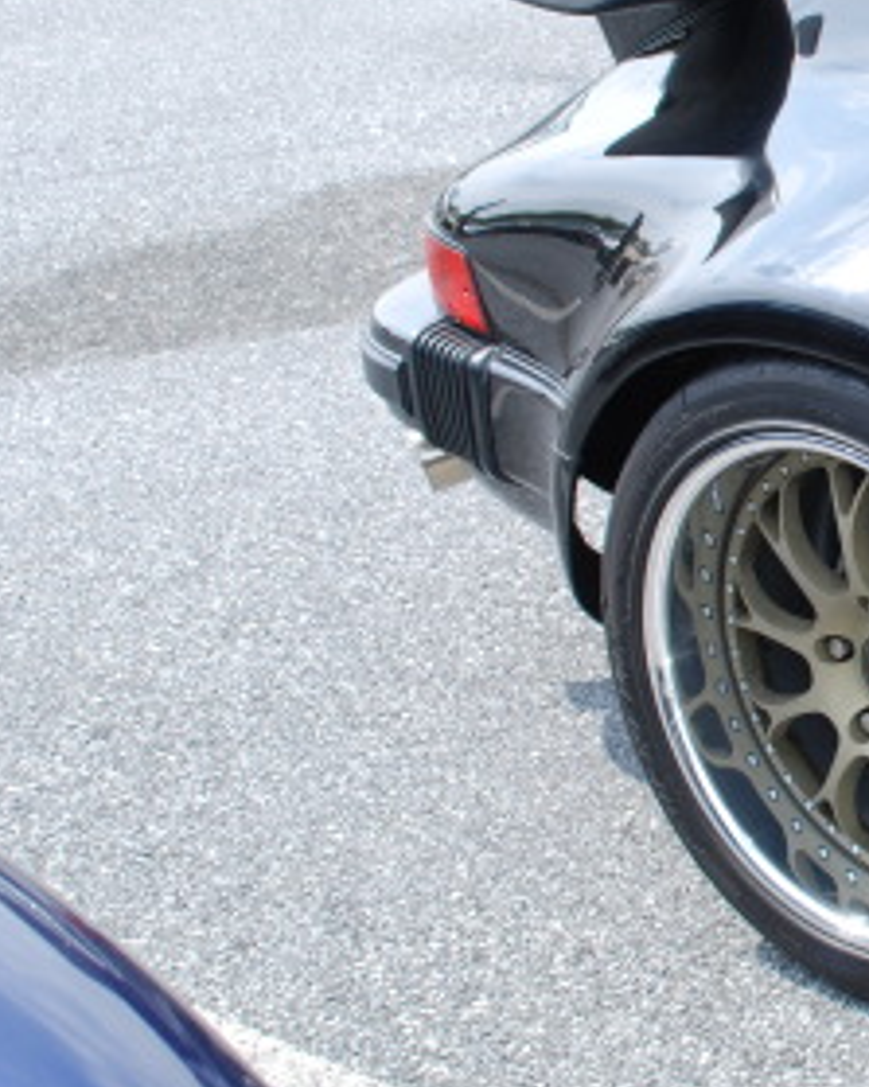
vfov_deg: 19.1
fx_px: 3219
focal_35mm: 100
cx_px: 1194
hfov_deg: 14.6
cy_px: 432
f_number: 9
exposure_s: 1/60
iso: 100
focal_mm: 31
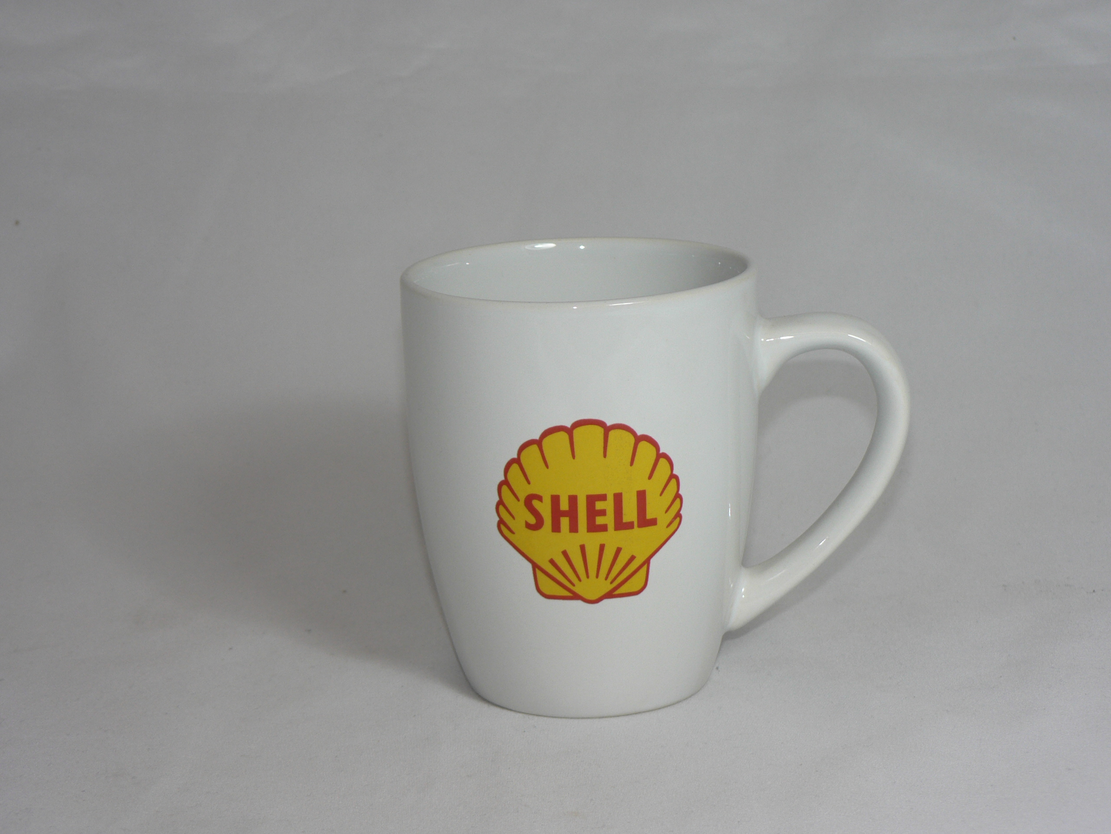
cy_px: 417
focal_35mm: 86
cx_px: 556
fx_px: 2760
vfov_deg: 17.2
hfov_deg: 22.8
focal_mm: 14.3
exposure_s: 1/60
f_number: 3.2
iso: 80
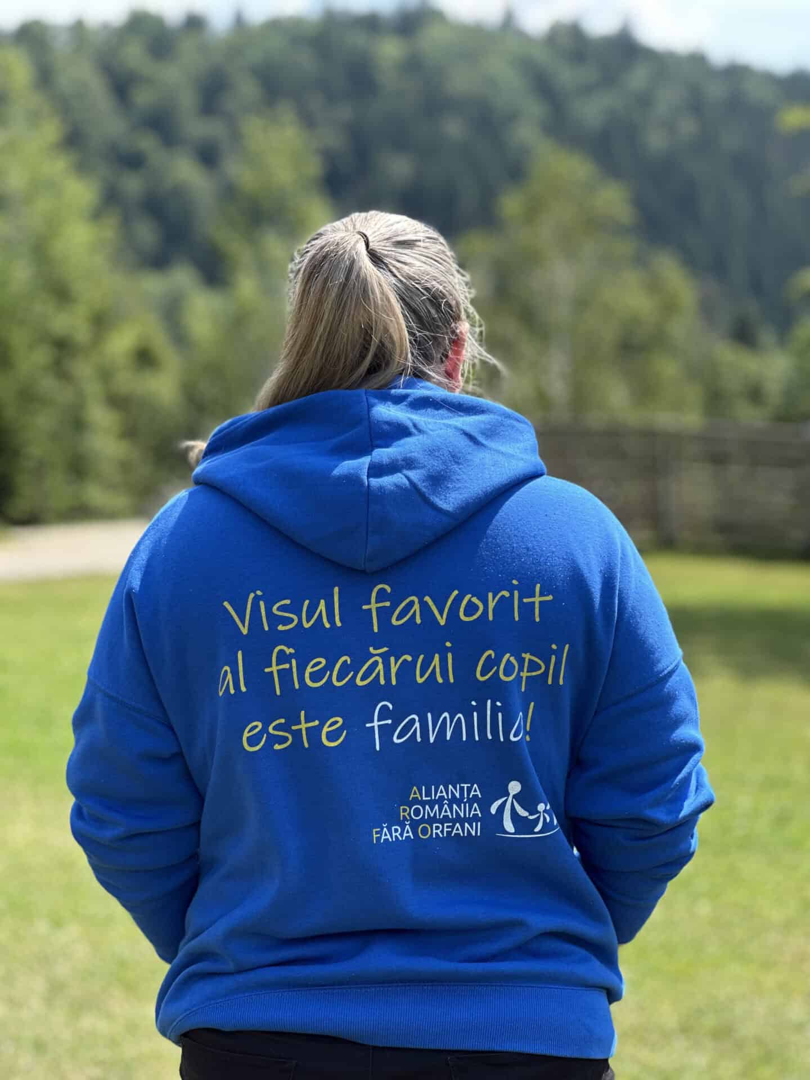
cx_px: 405
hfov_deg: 19.1
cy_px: 540
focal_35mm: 77
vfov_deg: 25.3
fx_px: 2402
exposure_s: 1/169
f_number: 2.8
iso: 25
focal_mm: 9
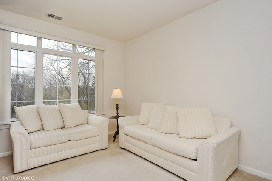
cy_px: 90
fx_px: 143
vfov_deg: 64.5
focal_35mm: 19
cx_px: 136
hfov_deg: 86.9
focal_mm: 19
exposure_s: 1/250
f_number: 7.1
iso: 200
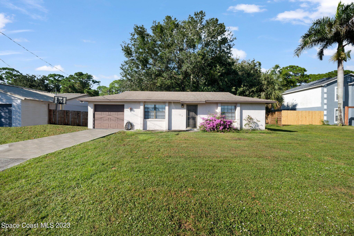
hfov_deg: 104.3
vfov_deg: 81.1
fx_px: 138
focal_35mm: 14
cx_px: 177
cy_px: 118
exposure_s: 1/40
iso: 250
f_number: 20
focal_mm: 14
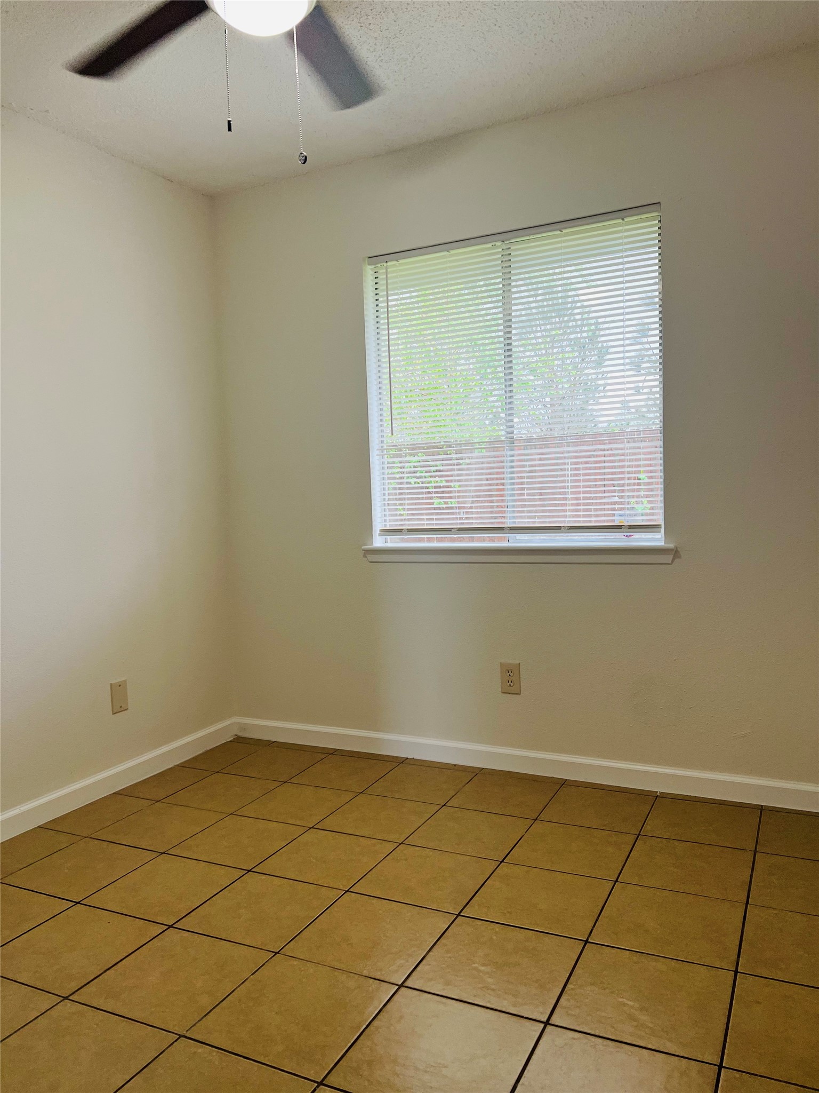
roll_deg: +1.6
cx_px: 410
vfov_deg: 67.3
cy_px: 546
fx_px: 820
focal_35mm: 26
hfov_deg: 53.1
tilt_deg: -4.2
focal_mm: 5.7
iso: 125
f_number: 1.5
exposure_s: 1/120
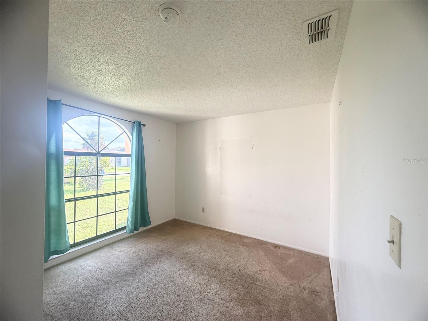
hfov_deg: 102.1
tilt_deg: +0.8
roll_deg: -0.8
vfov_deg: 85.7
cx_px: 214
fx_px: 173
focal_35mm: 14
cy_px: 160
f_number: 2.2
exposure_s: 1/174
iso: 64
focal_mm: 2.22
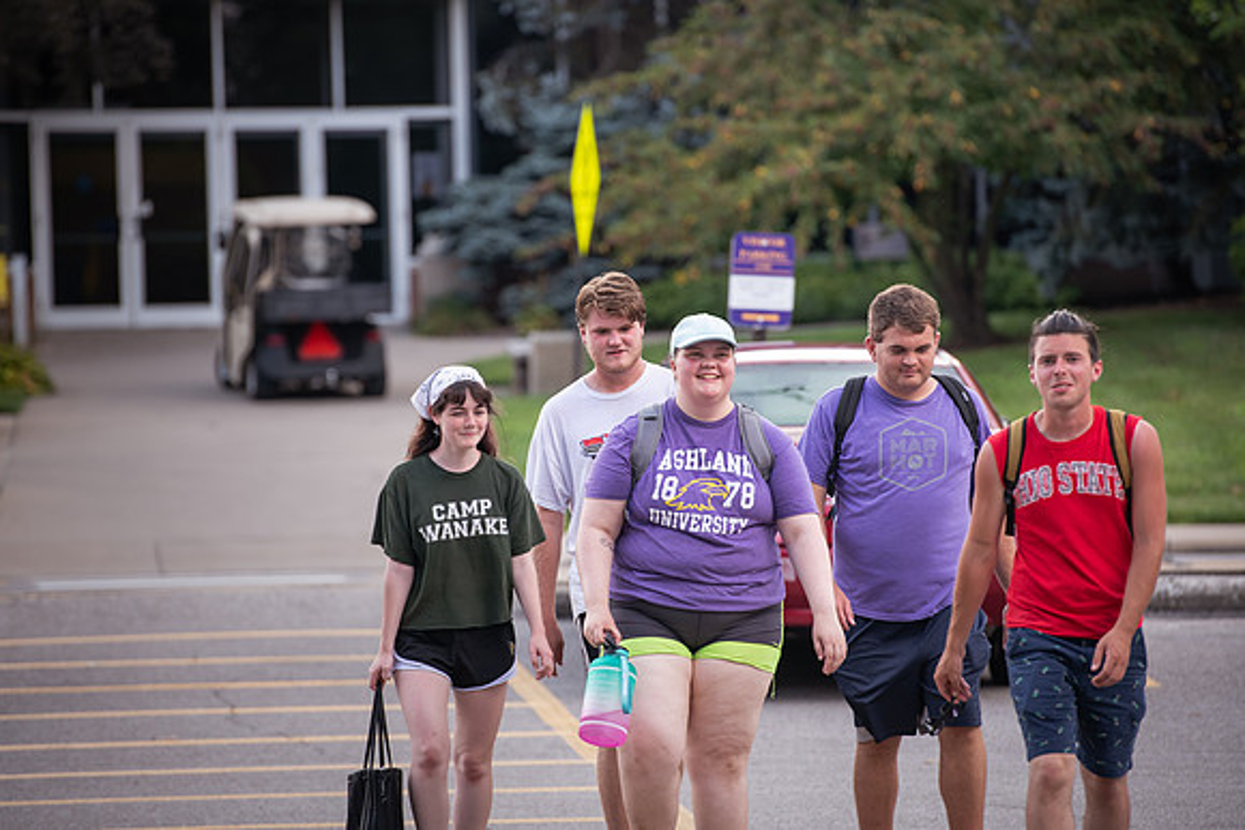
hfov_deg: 10.3
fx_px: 6918
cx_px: 622
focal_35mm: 200
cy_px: 415
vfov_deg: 6.9
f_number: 4
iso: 320
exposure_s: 1/500
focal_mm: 200
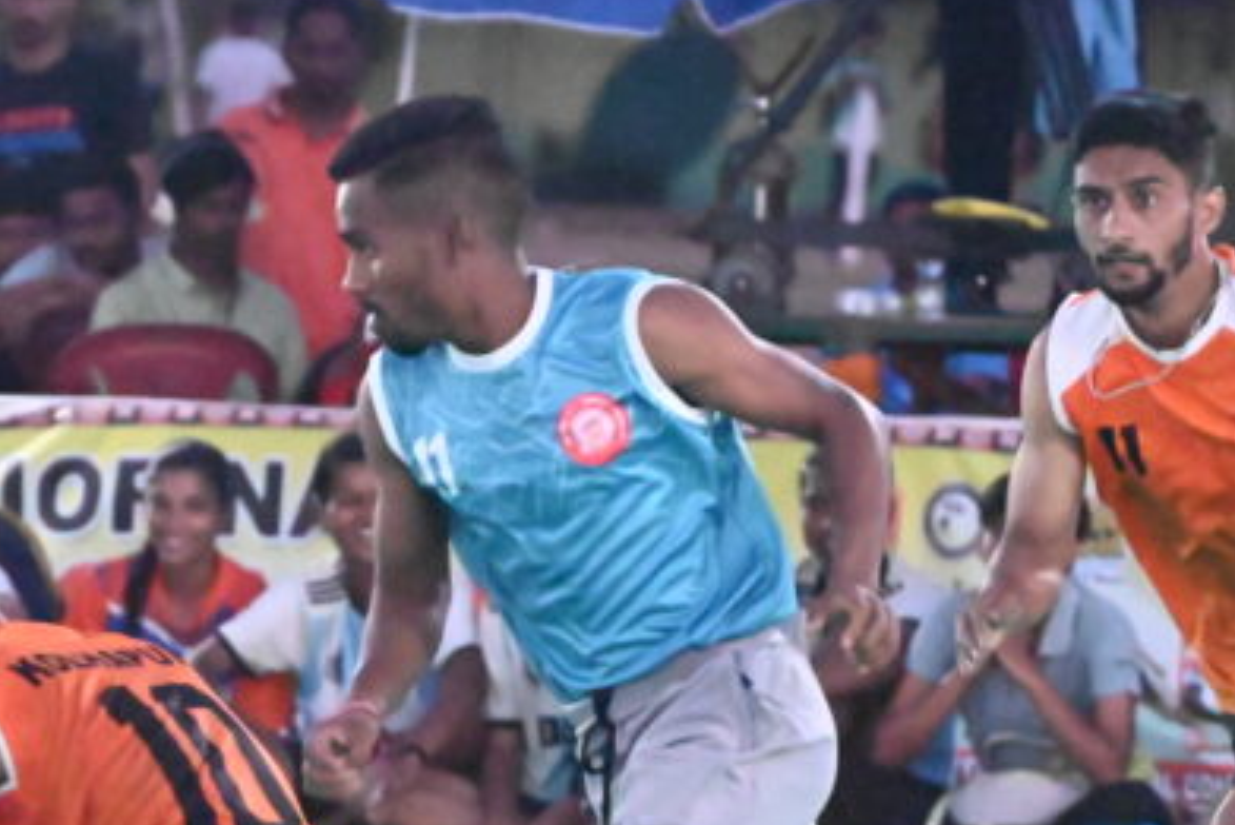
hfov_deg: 4.4
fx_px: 16197
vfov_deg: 2.9
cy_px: 1011
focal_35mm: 472
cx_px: 452
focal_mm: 180
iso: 40000
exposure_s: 1/1600
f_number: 7.1
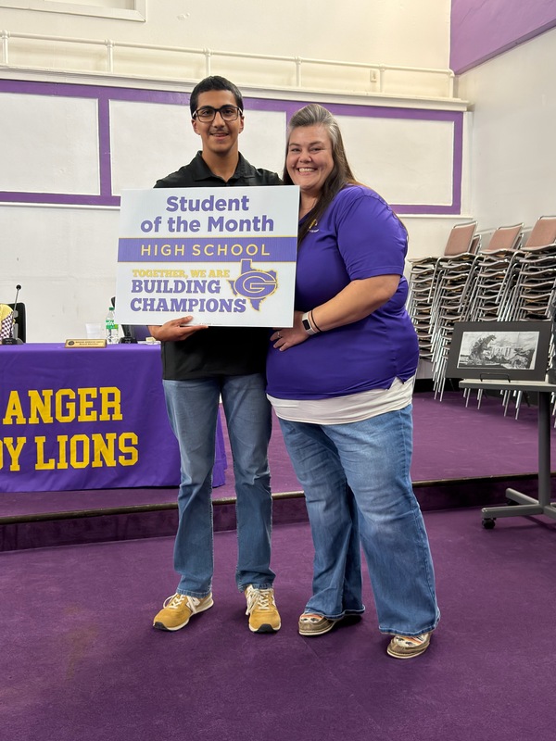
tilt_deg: -4.1
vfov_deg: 49.0
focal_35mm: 38
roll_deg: -1.0
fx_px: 814
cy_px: 370
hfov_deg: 37.7
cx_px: 278
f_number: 1.78
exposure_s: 1/60
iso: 250
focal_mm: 6.76
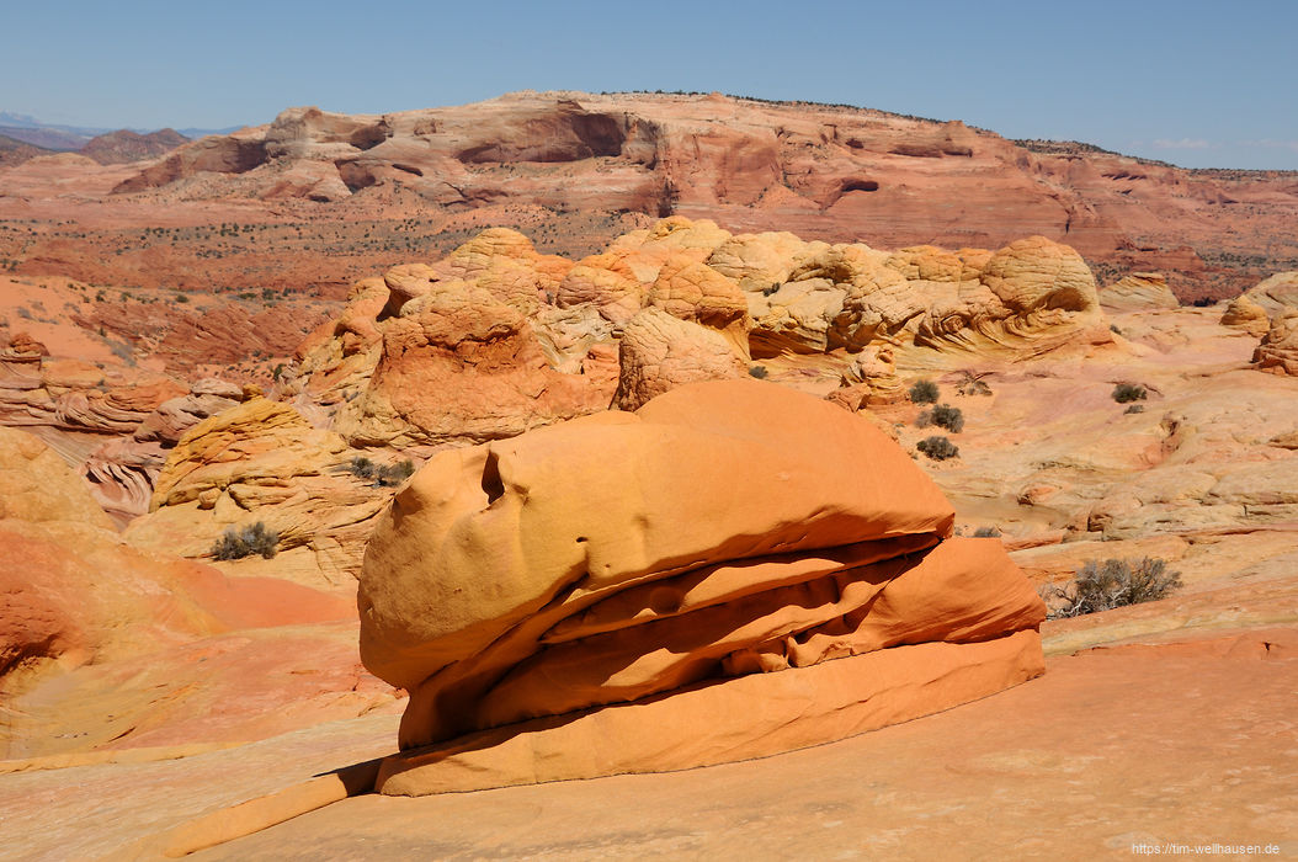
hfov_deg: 37.9
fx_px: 1891
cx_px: 649
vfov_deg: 25.7
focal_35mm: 52
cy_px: 431
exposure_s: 1/500
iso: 200
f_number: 11
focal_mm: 35
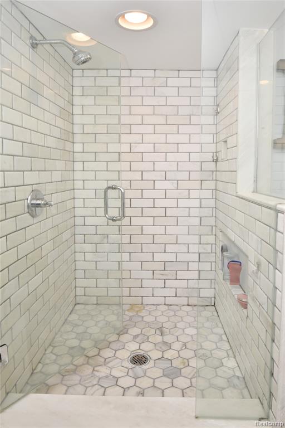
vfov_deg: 93.3
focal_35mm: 17
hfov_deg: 70.4
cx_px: 142
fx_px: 202
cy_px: 214
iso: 800
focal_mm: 17
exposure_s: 1/60
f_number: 14
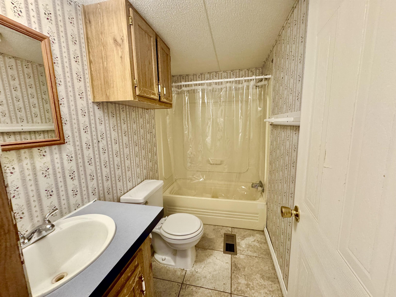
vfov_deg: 85.7
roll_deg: +1.2
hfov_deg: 102.1
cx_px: 198
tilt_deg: -9.2
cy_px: 148
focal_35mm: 14
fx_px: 160
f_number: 2.2
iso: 500
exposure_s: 1/60
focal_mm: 2.22
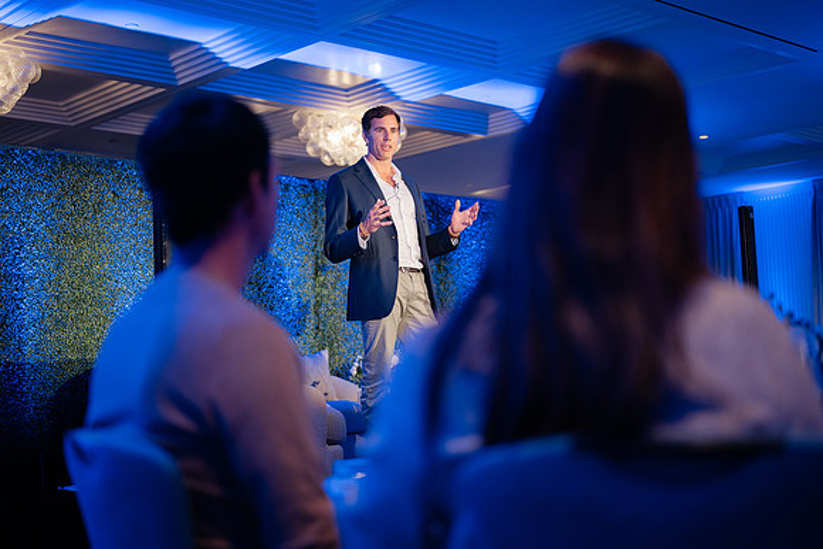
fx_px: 1143
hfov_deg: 39.6
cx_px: 412
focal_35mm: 50
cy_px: 274
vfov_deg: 27.0
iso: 320
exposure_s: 1/125
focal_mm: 50
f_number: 1.8
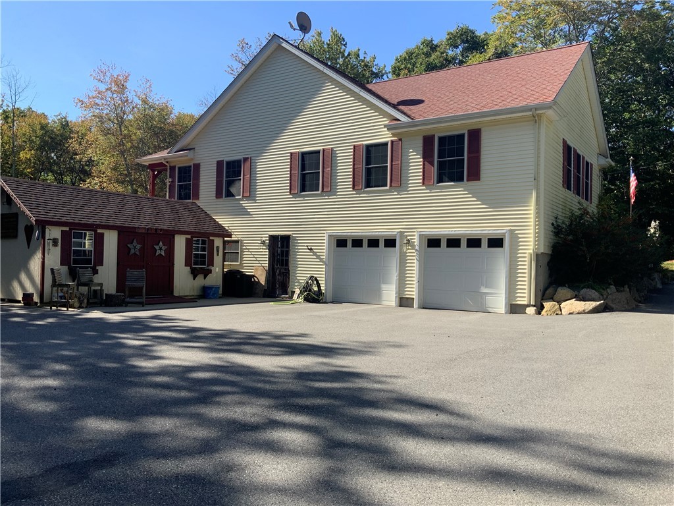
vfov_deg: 48.2
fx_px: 565
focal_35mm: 29
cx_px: 337
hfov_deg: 61.7
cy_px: 253
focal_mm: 3
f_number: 1.8
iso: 16
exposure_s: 1/1035
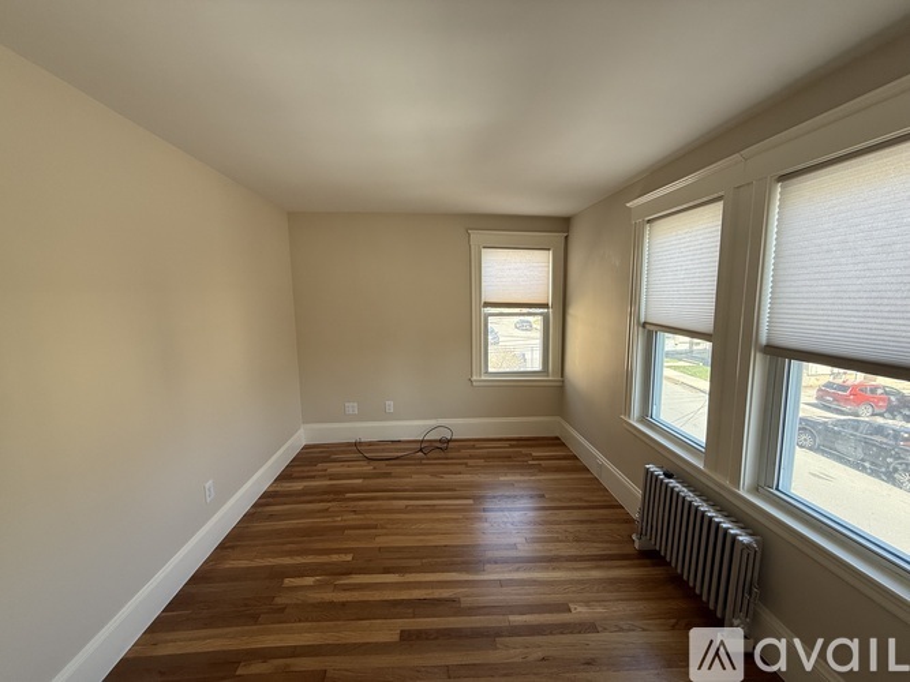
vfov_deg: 85.7
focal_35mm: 14
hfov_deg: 102.1
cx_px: 455
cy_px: 341
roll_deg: +1.0
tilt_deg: -6.9
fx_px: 368
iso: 64
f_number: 2.2
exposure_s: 1/99
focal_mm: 2.22
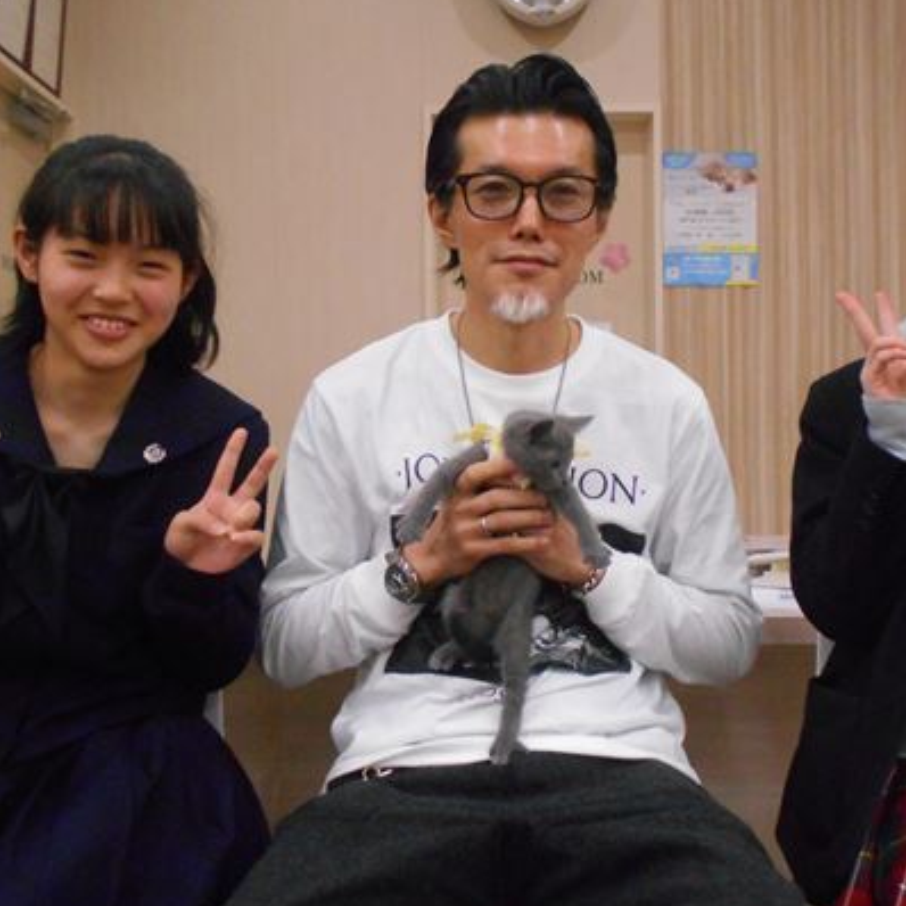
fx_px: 1184
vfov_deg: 41.9
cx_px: 499
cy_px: 462
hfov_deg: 41.8
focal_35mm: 40
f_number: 3.4
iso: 800
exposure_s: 1/160
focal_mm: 5.1
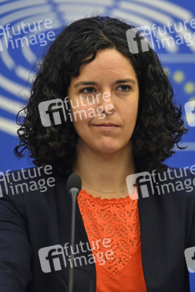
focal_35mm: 200
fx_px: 1623
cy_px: 146
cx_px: 98
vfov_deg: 10.3
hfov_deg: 6.9
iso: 1000
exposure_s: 1/250
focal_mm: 200
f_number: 2.8
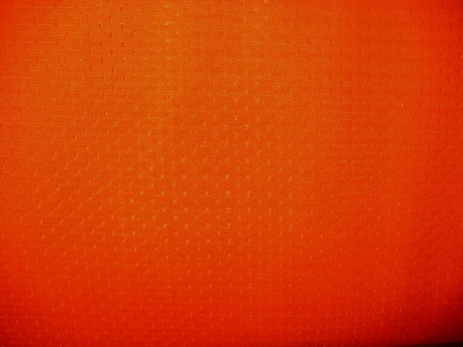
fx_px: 495
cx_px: 232
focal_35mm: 37
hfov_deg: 50.1
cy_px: 174
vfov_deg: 38.7
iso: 100
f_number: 2.8
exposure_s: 1/30
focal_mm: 6.1
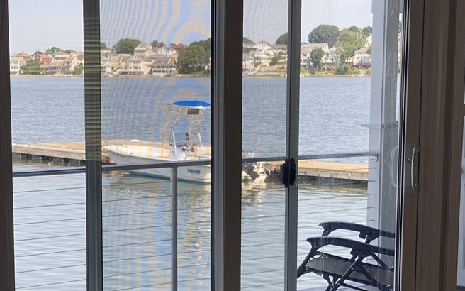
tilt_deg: -8.1
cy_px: 224
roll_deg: -0.1
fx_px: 1090
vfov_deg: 15.1
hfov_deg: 24.0
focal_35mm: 86
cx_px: 156
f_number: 2
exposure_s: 1/304
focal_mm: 6
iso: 20
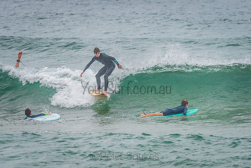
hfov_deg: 3.4
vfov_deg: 2.3
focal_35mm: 611
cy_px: 86
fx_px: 4259
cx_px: 99
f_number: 5.6
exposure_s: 1/640
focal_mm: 500
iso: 720
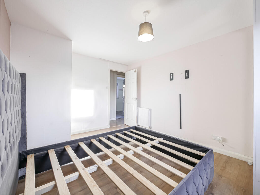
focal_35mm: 14
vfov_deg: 85.7
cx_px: 130
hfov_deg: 102.1
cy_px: 98
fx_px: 105
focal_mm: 7
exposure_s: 1/60
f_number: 4
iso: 800
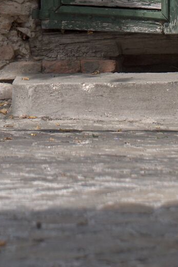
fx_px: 4618
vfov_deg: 3.3
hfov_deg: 2.2
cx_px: 235
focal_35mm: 624
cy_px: -225
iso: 160
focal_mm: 135
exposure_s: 1/1000
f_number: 5.6
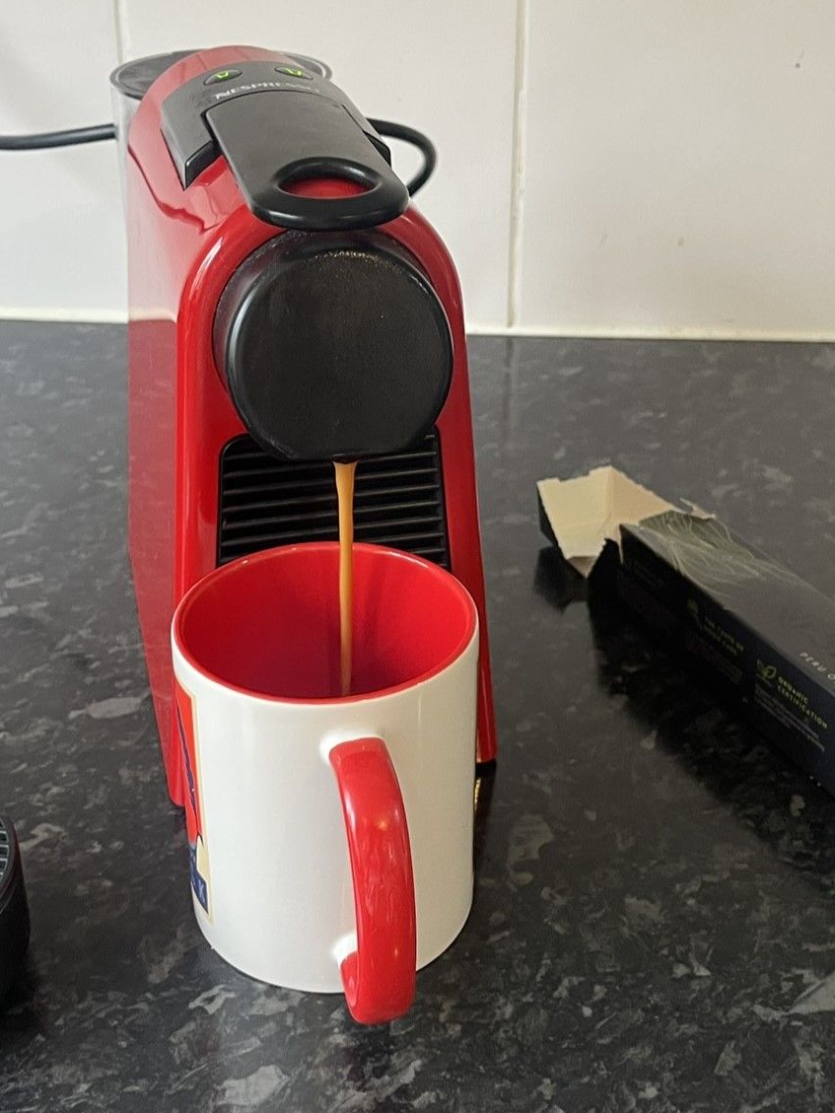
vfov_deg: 54.0
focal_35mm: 34
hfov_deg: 41.8
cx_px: 416
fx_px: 1093
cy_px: 557
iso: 250
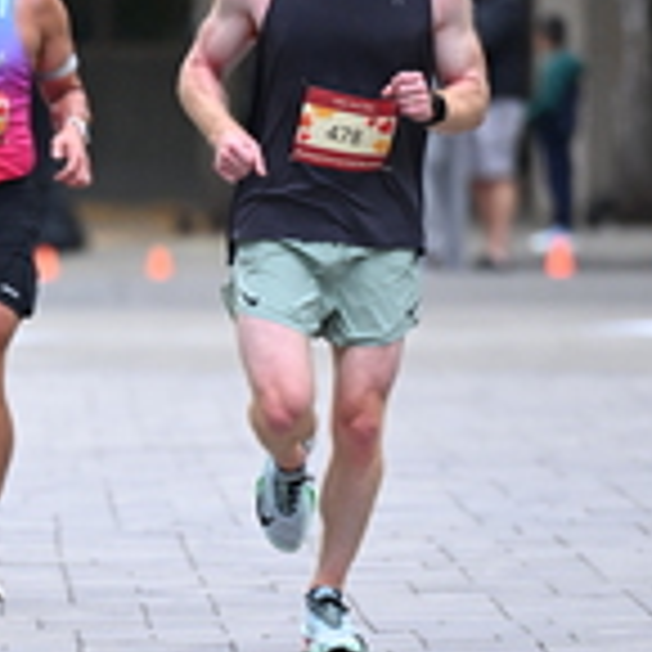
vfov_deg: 2.7
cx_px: 155
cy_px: 477
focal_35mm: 647
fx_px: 13787
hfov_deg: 2.7
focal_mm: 200
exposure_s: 1/2500
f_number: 2.8
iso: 1250
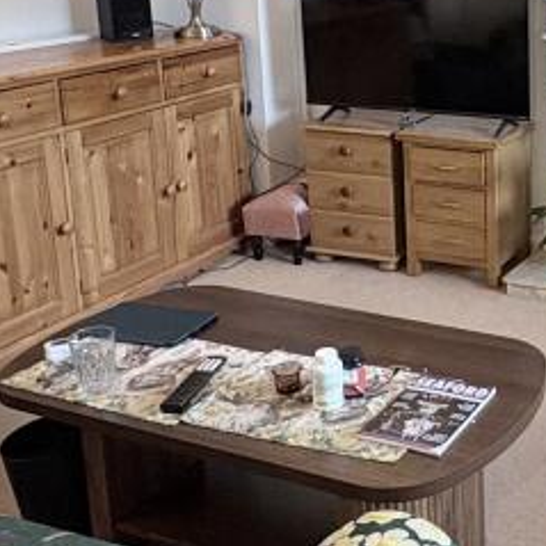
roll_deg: -0.1
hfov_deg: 29.5
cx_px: 580
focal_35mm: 53
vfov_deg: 31.4
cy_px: 112
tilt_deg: -10.6
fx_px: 946
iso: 320
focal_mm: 2.22
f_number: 2.2
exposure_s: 1/50
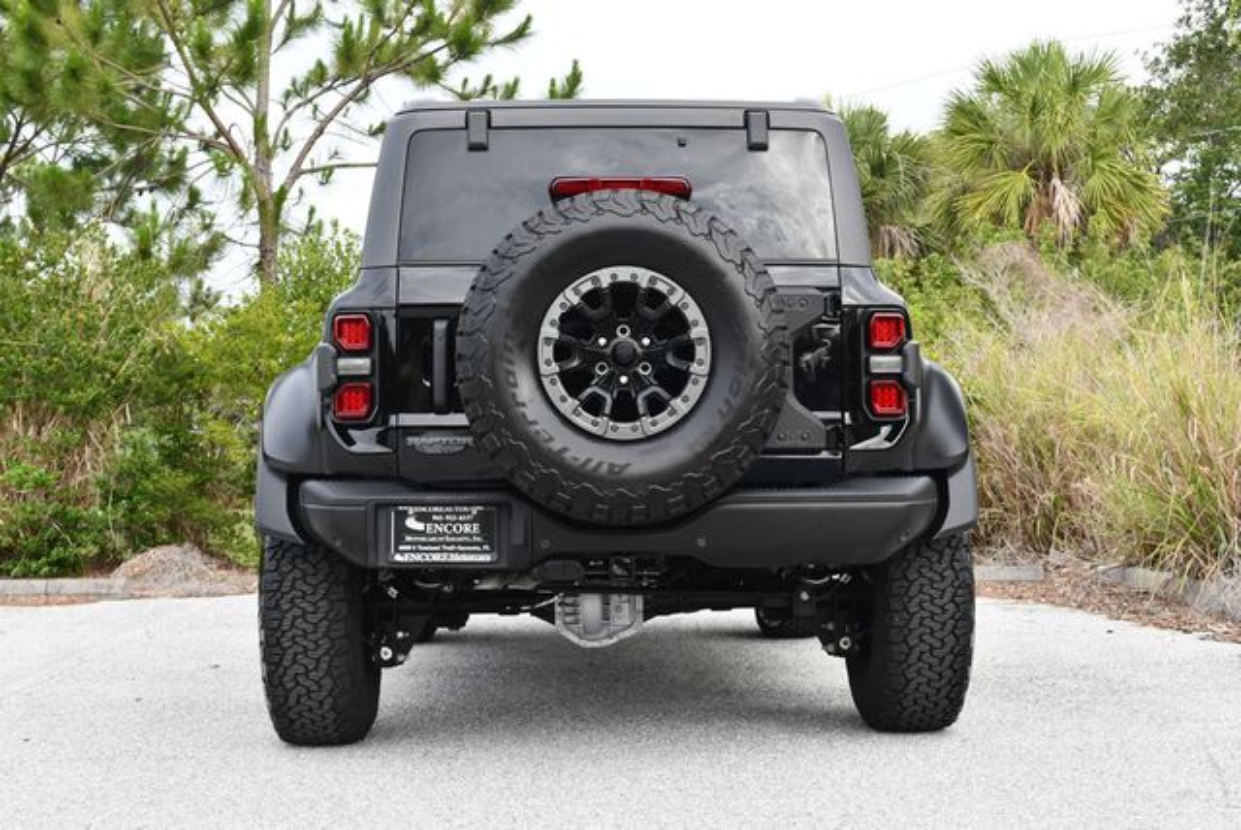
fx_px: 1794
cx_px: 620
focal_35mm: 52
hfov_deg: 38.2
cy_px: 415
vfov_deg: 26.0
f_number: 5.6
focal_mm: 26
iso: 250
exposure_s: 1/250
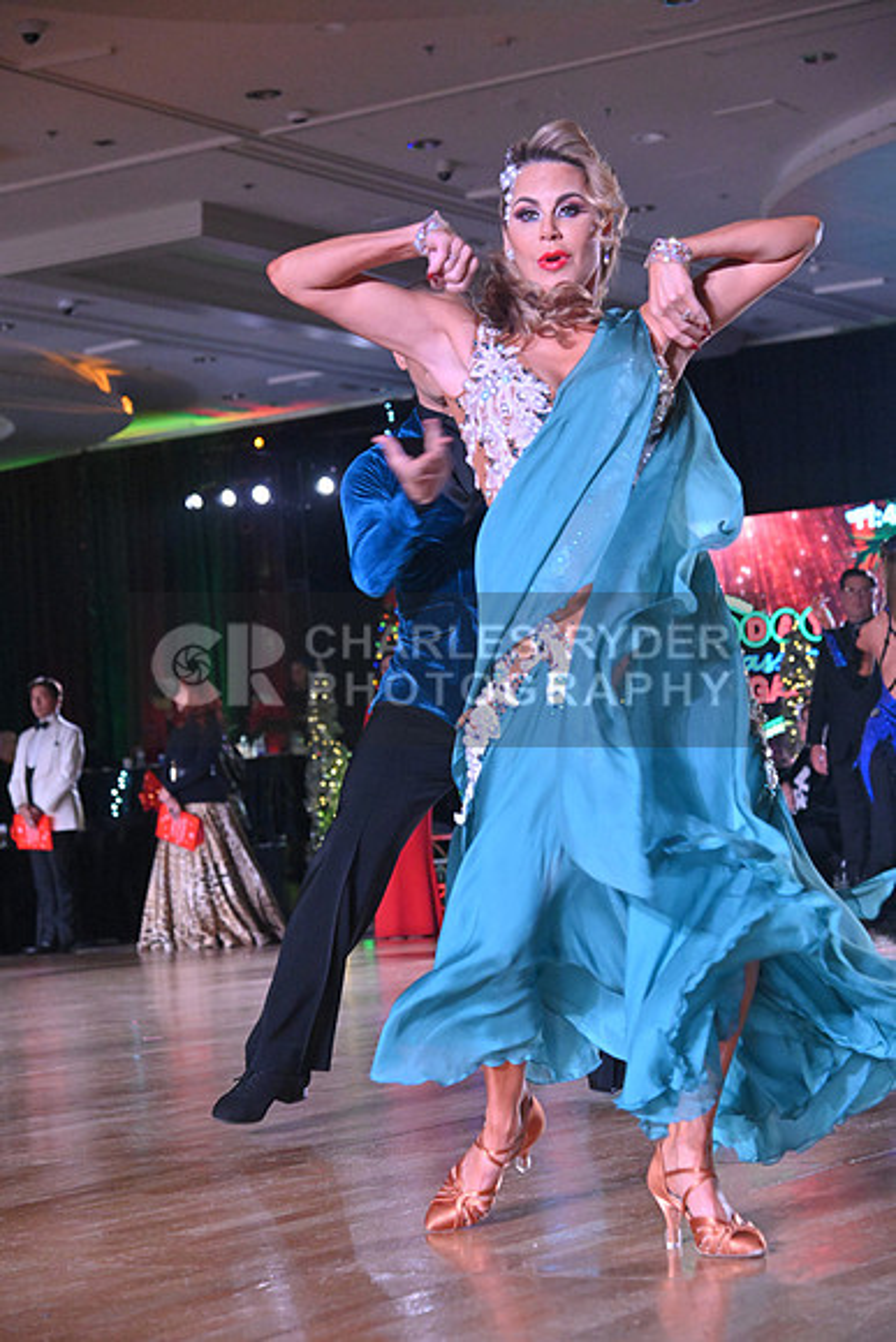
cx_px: 448
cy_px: 671
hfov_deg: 17.5
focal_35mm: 78
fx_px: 2910
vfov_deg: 26.0
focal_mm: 78
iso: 6400
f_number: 6.3
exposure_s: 1/400
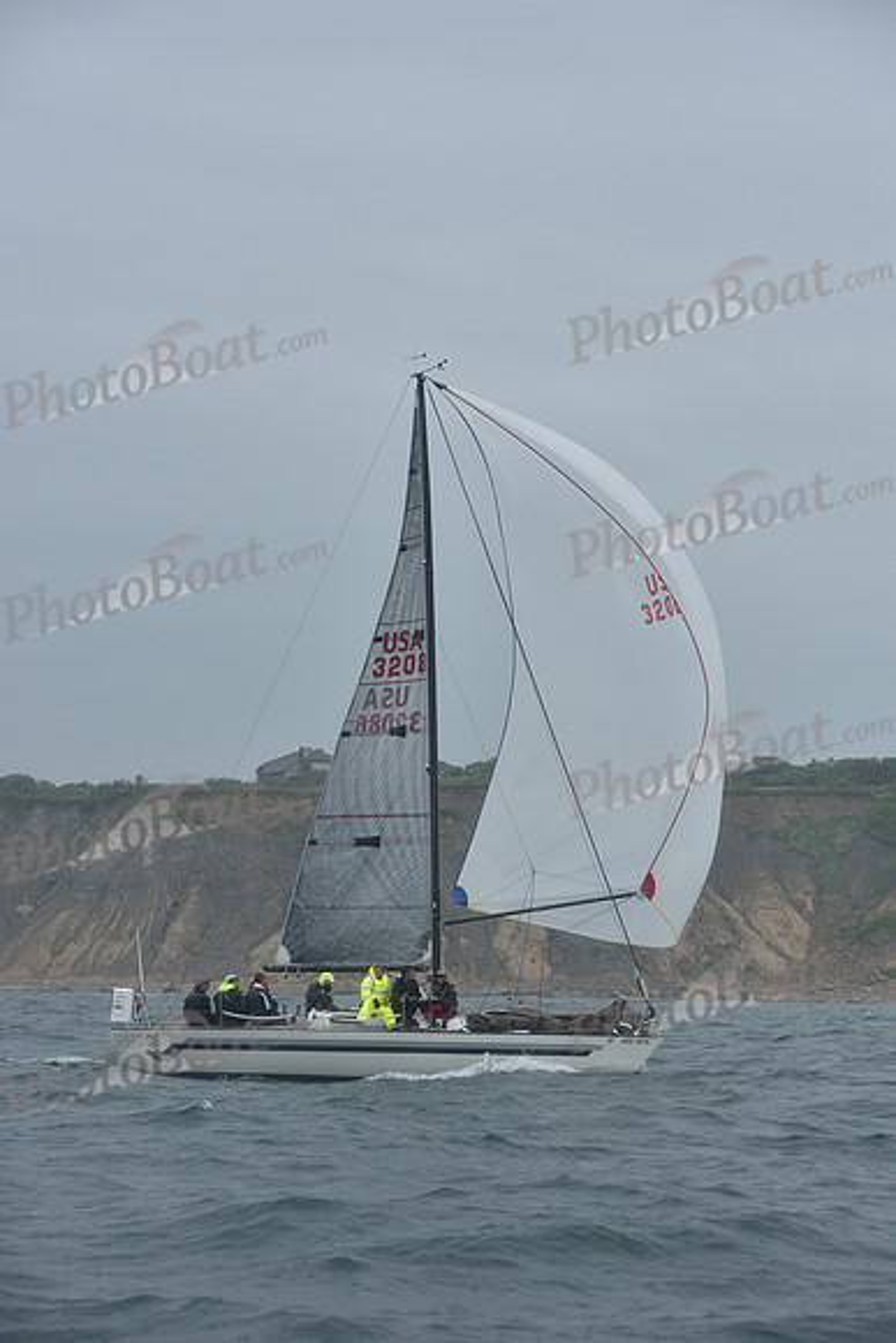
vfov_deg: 18.6
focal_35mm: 110
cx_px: 448
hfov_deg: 12.5
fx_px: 4104
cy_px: 672
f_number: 7.1
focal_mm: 110
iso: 320
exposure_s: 1/1000
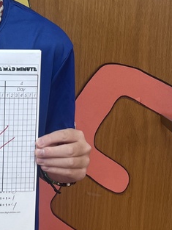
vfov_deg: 22.6
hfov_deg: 17.0
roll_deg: -1.1
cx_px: 3
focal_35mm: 85
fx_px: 563
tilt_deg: -12.0
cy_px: 37
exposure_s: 1/60
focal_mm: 5.7
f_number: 1.5
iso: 80
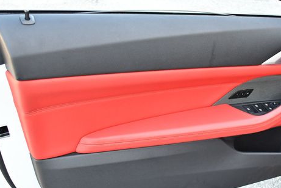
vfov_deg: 27.0
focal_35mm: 50
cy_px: 106
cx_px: 179
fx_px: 391
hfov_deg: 39.3
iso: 720
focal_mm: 18
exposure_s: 1/250
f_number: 3.5
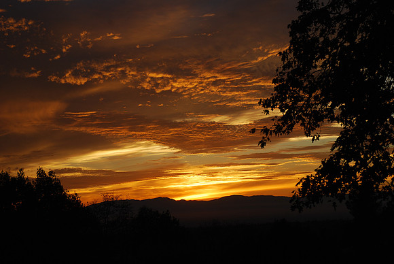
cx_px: 197
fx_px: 1019
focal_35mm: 93
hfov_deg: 21.9
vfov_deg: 14.7
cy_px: 132
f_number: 8
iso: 125
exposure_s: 1/125
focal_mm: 62
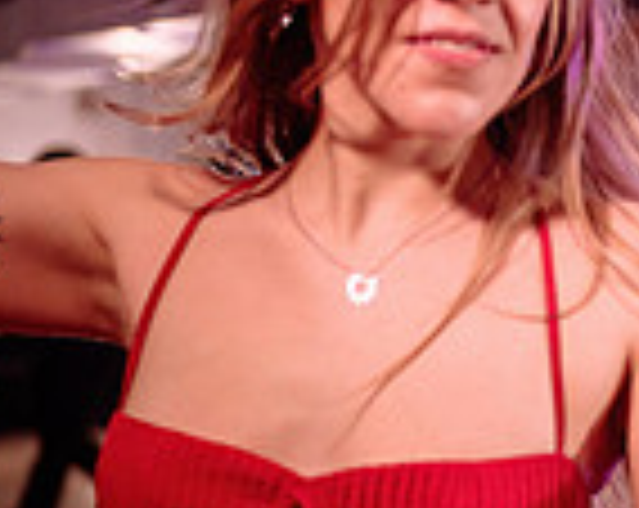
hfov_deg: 15.9
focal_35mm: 115
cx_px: 828
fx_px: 2170
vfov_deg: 13.3
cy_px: 446
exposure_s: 1/320
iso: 2500
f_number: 1.4
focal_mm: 28
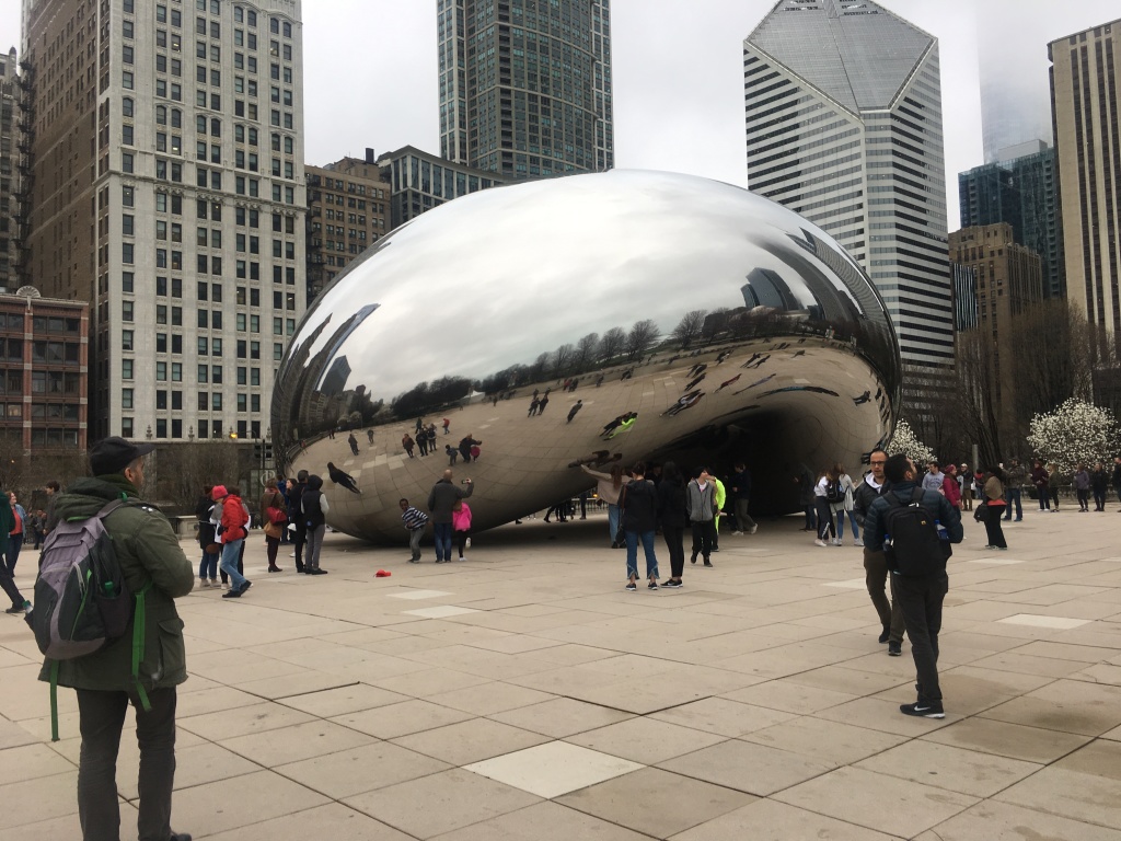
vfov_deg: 48.2
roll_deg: +1.7
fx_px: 939
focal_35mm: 29
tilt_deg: +3.3
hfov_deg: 61.7
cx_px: 560
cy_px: 420
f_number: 2.2
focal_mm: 4.15
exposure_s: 1/185
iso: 25
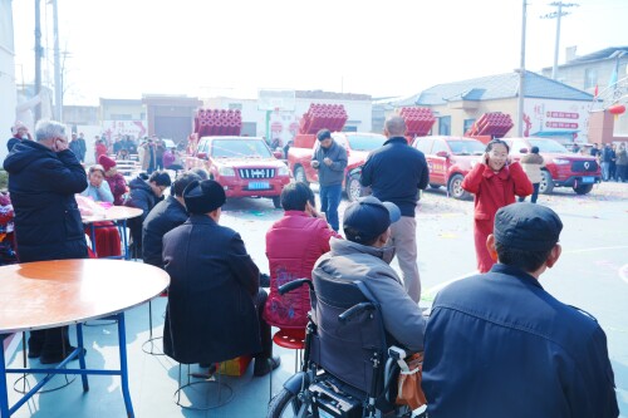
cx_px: 314
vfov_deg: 44.9
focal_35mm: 29
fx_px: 506
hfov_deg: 63.7
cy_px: 209
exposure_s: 1/160
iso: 100
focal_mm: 29
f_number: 5.6
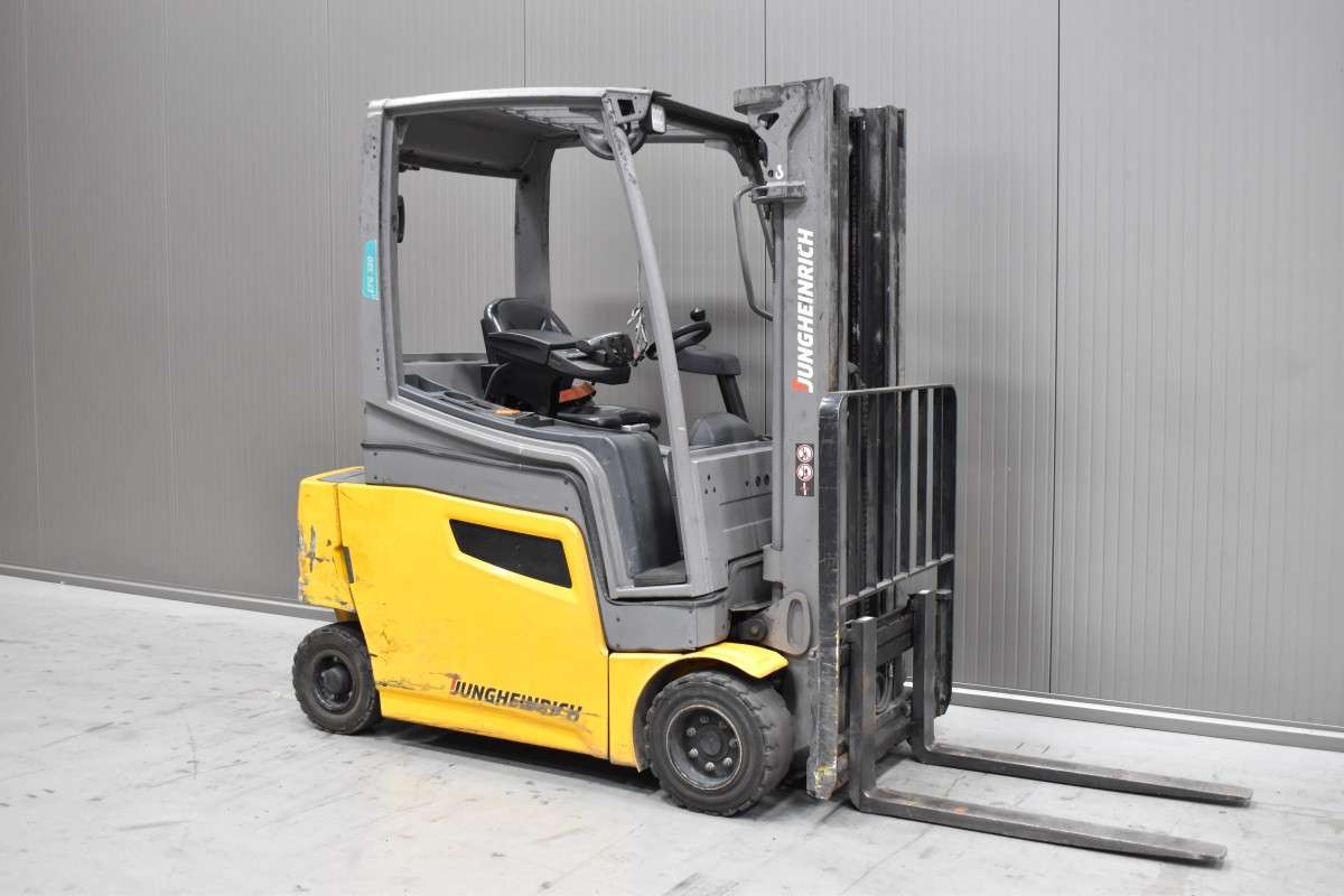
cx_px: 672
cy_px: 448
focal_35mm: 36
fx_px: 1344
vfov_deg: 36.9
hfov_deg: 53.1
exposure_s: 1/30
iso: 1600
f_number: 5
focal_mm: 24
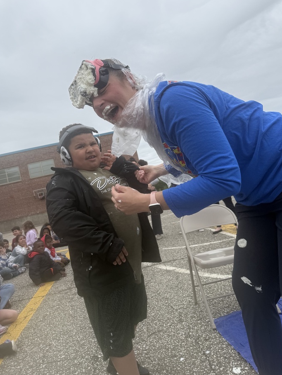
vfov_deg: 65.2
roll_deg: +13.5
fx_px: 293
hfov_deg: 51.4
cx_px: 133
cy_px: 171
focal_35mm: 27
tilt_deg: +6.5
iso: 80
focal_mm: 6.76
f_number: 1.78
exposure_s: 1/4167
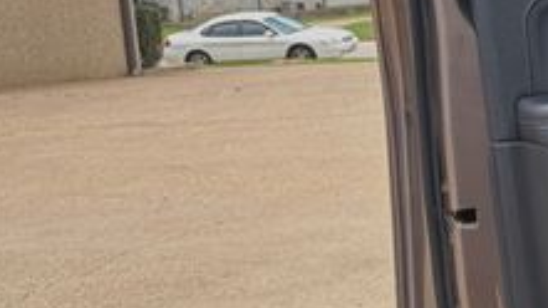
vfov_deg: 14.7
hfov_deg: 22.7
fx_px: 1191
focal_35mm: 82
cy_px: 97
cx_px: 739
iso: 64
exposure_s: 1/2075
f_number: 1.6
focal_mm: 5.96
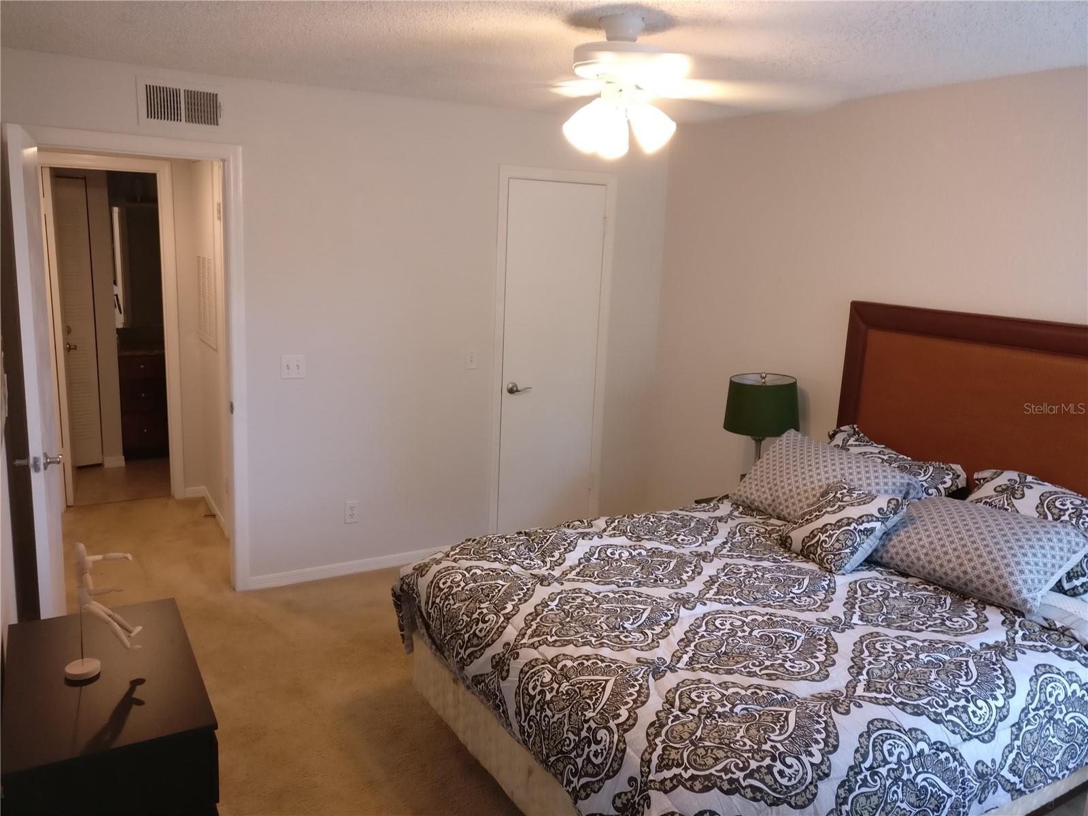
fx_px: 880
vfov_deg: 49.7
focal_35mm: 28
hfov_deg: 63.4
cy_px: 408
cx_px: 544
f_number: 2
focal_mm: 4.26
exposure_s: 1/25
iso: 250
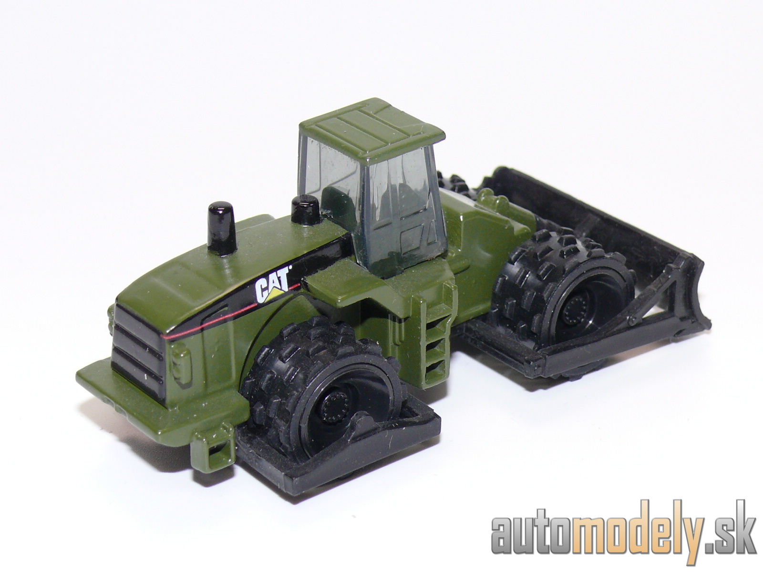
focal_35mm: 102
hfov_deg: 19.3
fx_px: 2248
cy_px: 286
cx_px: 382
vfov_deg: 14.5
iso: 100
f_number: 4
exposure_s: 1/30
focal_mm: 13.3
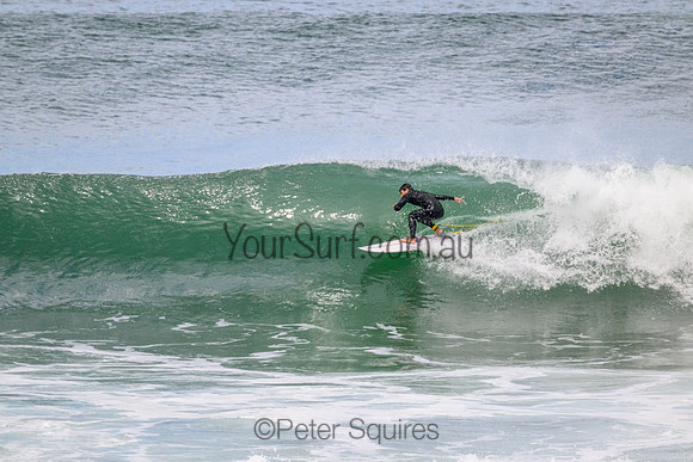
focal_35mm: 800
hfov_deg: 2.6
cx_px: 346
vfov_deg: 1.7
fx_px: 15403
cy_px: 231
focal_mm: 800
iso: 1400
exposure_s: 1/2000
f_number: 11
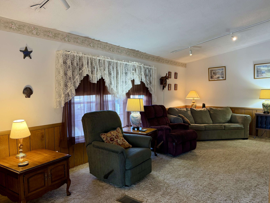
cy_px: 102
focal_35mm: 25
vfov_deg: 54.9
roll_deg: +0.4
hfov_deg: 69.4
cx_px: 131
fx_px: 195
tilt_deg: -3.0
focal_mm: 6.76
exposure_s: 1/60
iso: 160
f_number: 1.78
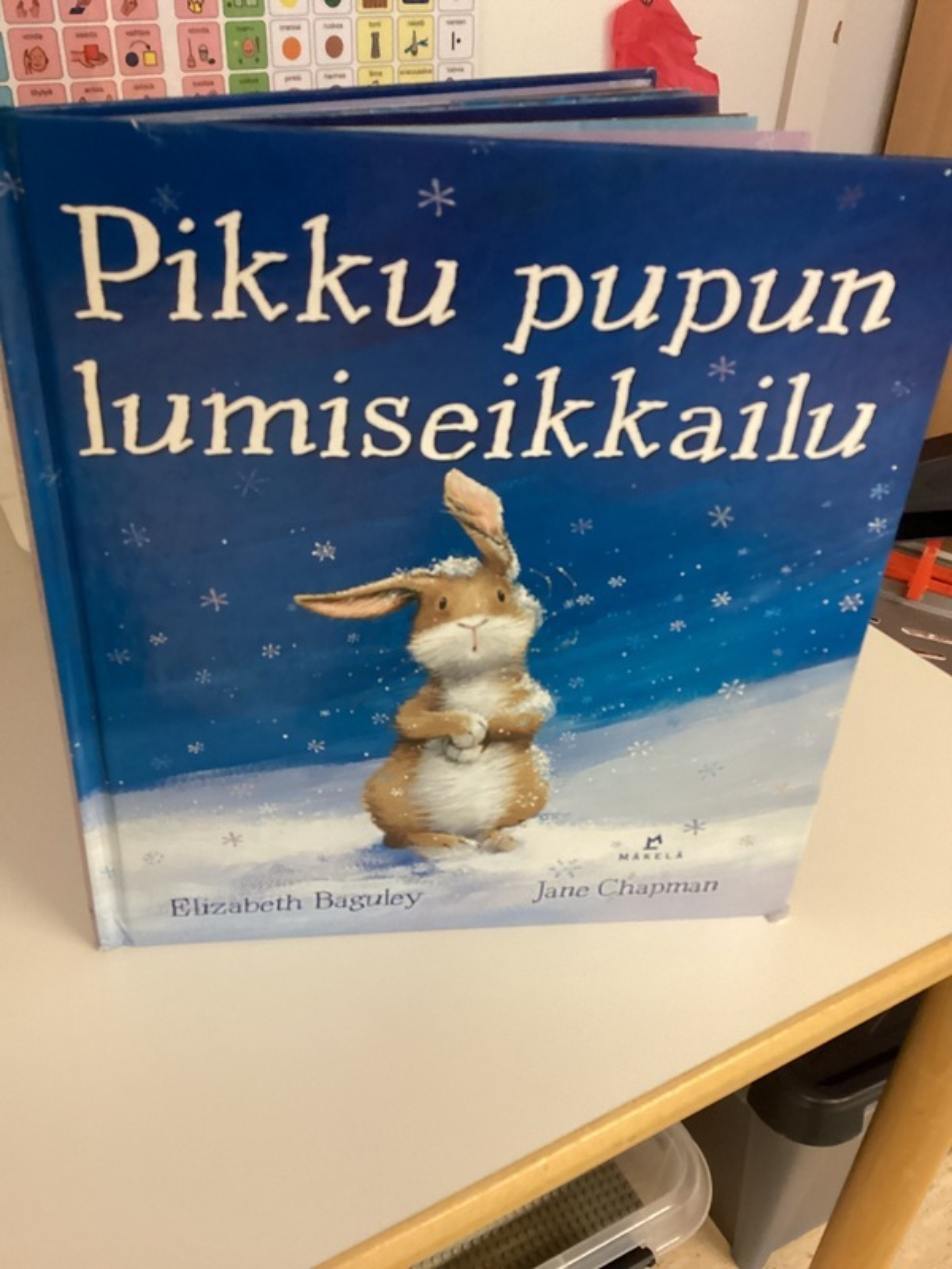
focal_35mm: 31
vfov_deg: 58.4
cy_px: 634
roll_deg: -4.5
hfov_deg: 45.4
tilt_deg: -33.5
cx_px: 476
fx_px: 1137
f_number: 2.4
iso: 320
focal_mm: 3.3
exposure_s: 1/50
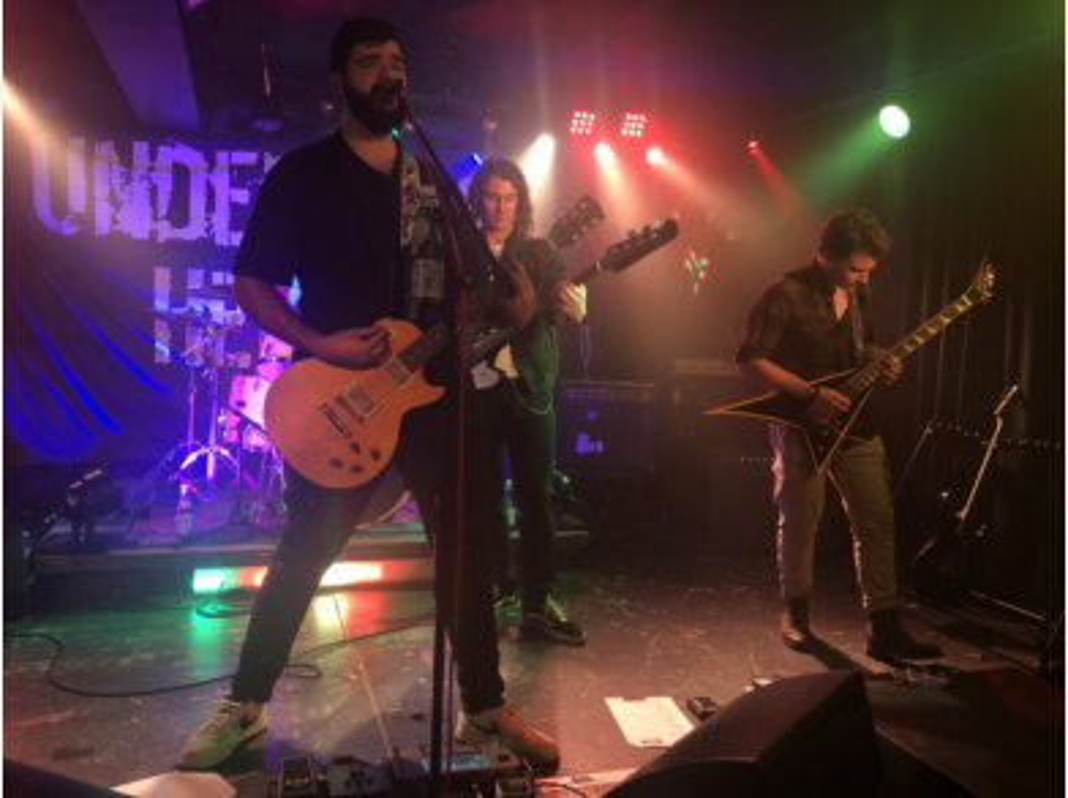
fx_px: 863
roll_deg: -1.4
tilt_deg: -3.8
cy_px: 399
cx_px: 534
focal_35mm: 28
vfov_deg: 49.7
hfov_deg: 63.5
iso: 80
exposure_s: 1/17
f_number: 1.8
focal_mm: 4
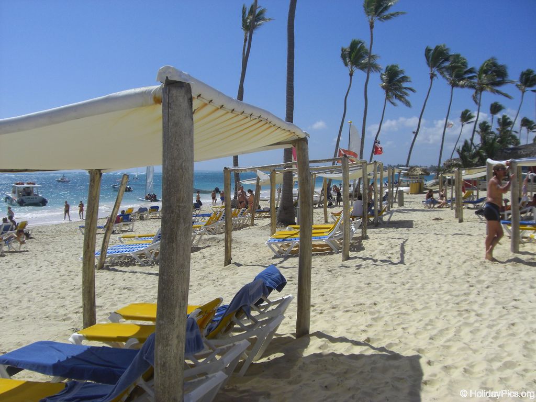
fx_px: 588
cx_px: 268
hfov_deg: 49.0
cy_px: 201
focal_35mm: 38
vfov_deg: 37.7
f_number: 8
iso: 64
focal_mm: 6.2
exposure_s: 1/320
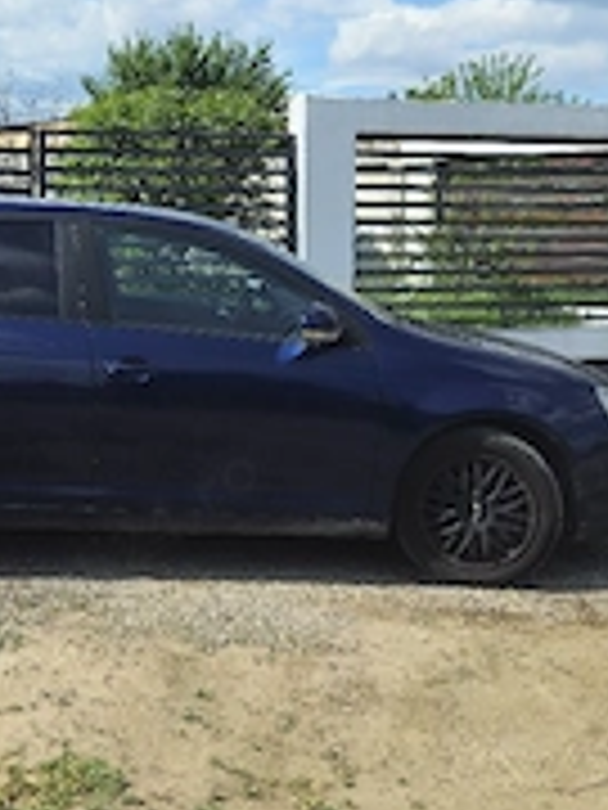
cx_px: 203
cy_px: 266
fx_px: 1194
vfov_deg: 37.1
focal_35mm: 51
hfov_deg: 28.4
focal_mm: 5.4
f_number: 1.8
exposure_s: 1/2500
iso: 25
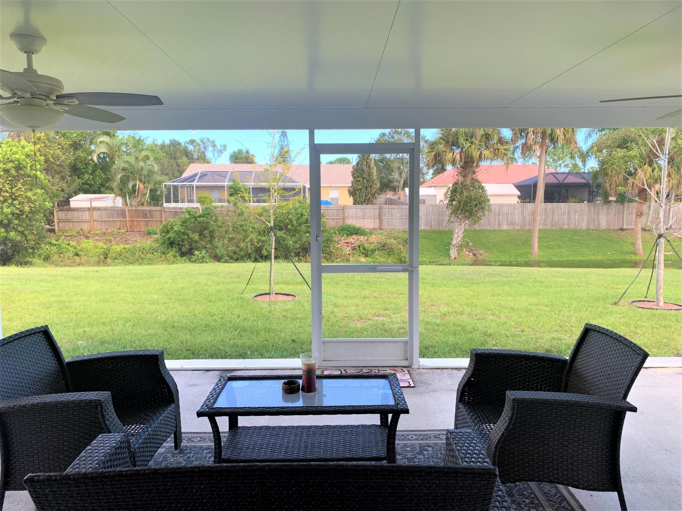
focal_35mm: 26
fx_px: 512
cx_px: 341
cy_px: 256
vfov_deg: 53.1
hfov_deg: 67.3
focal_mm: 4.25
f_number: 1.8
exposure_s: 1/139
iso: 25
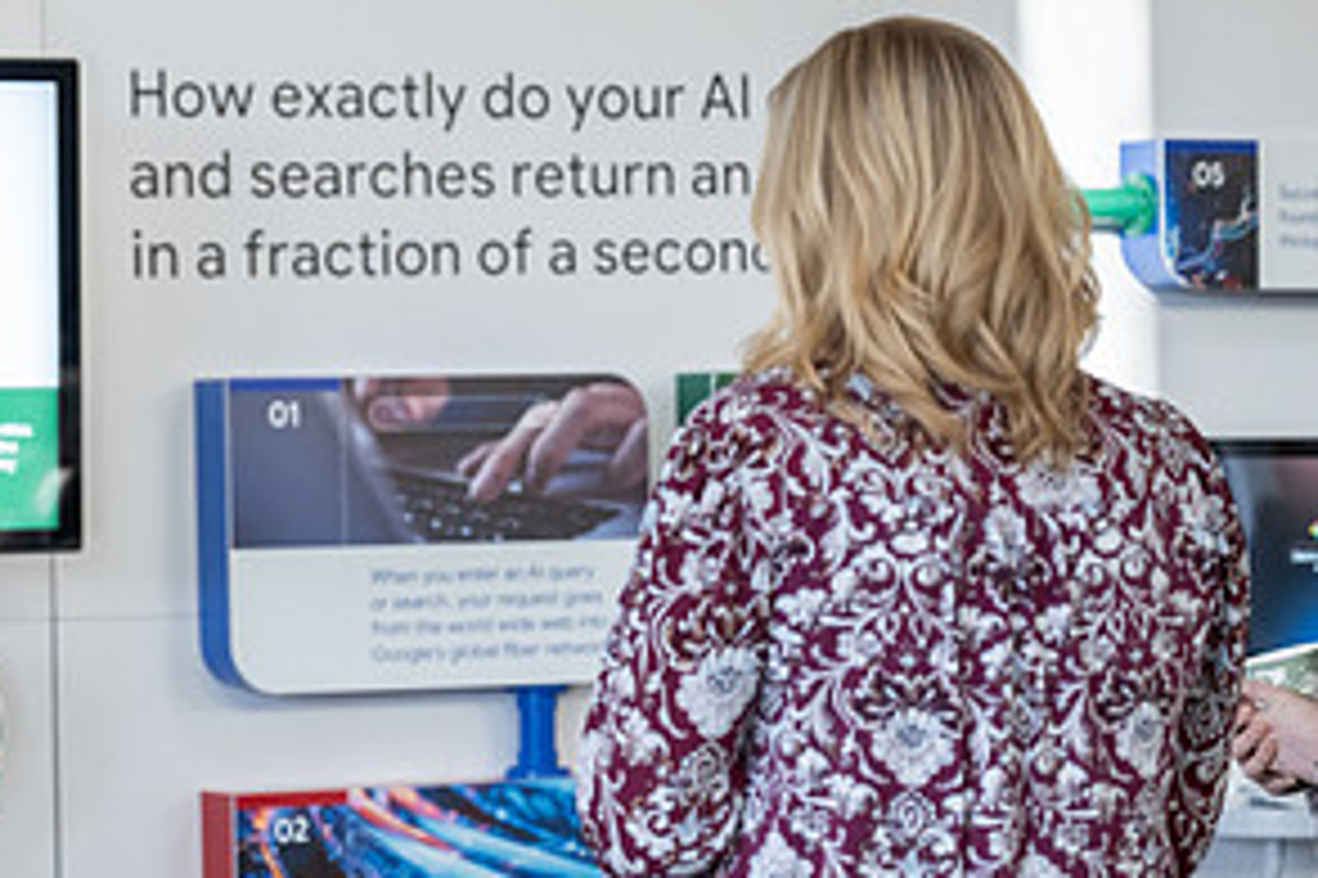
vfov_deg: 9.7
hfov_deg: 14.3
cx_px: -2
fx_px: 5159
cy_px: 494
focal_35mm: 141
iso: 1250
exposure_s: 1/200
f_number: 2.8
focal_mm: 70
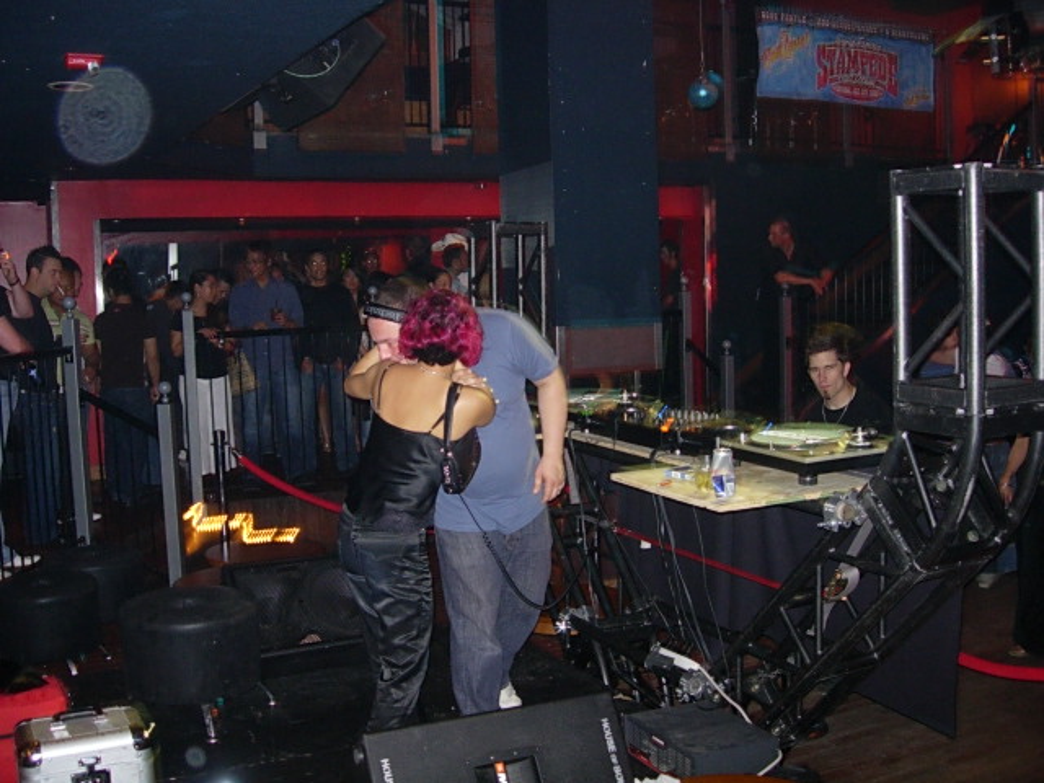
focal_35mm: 38
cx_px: 522
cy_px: 392
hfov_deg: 49.0
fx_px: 1146
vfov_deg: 37.7
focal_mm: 7.8
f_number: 2.8
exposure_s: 1/2.5
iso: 200
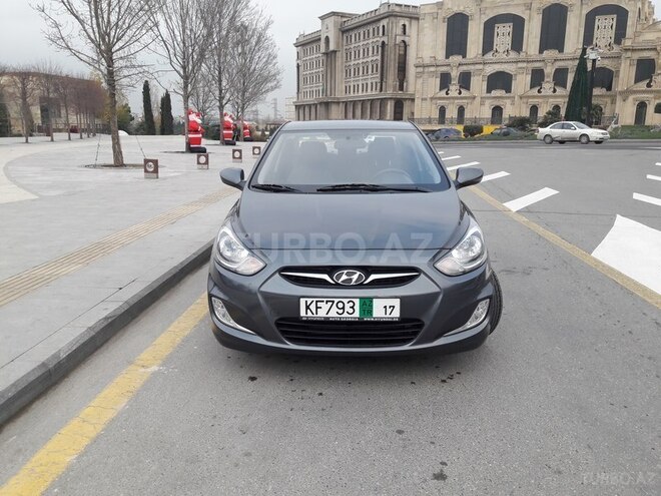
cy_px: 248
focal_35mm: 28
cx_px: 330
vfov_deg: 49.7
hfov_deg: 63.4
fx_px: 535
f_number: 1.9
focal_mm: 3.7
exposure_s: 1/208
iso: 40
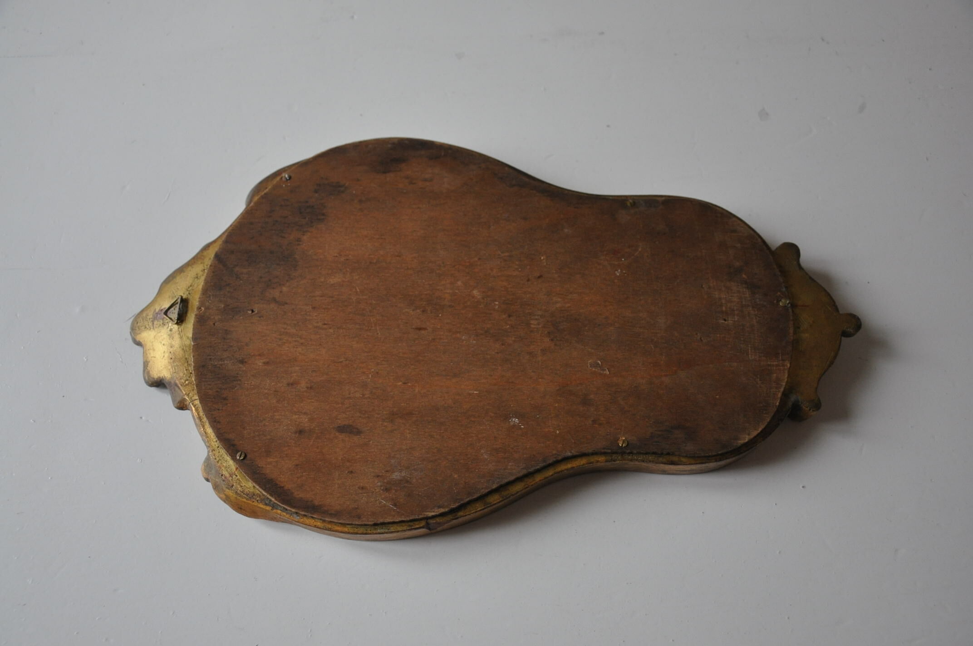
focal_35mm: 33
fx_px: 891
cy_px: 323
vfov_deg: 39.9
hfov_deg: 57.3
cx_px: 486
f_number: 4
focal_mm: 22
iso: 800
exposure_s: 1/60
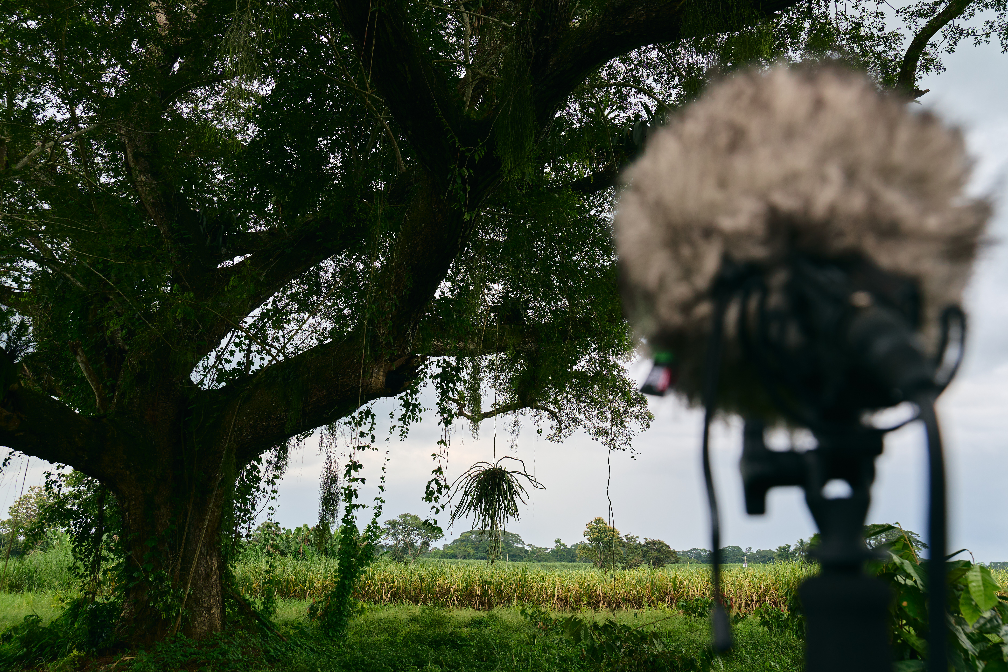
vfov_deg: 40.0
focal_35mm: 33
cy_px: 336
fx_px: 924
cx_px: 504
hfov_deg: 57.2
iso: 160
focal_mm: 22
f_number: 4.5
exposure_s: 1/200
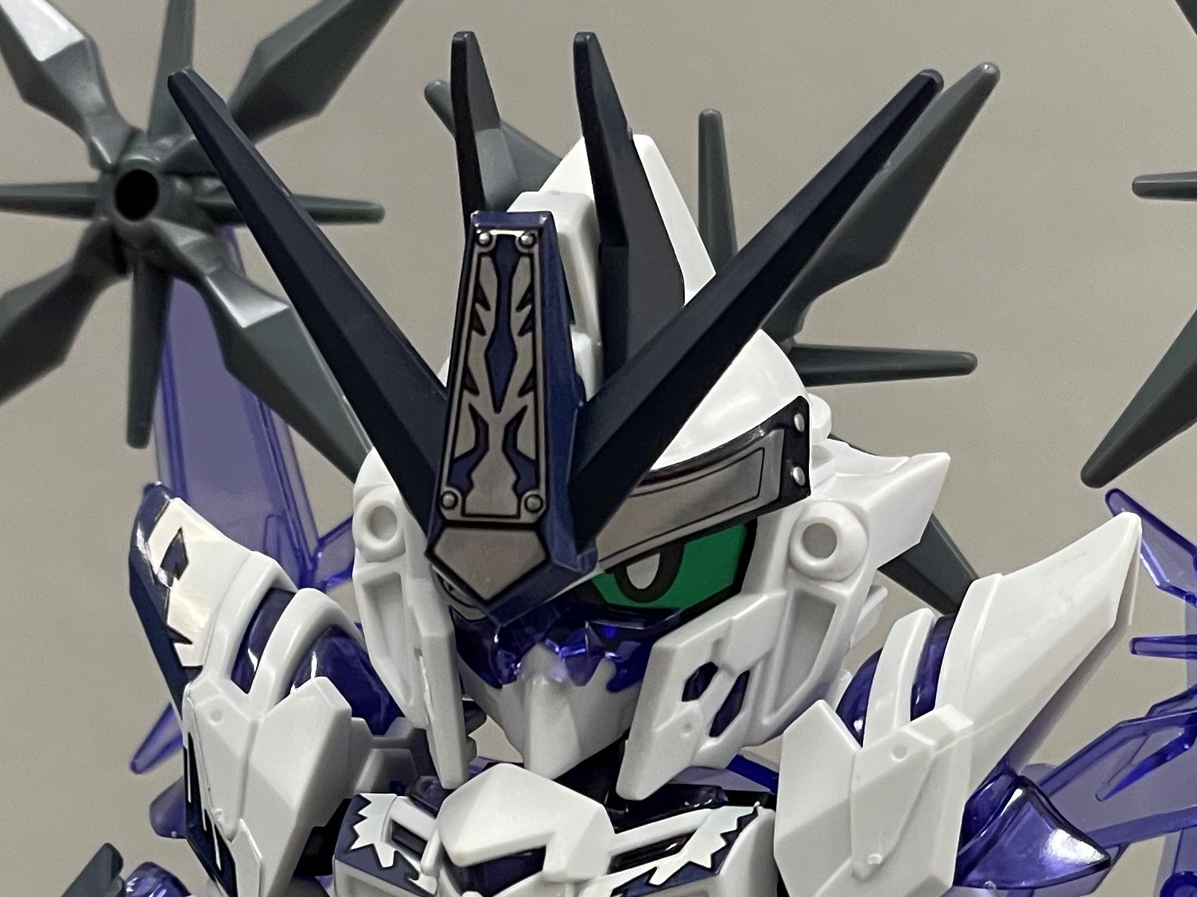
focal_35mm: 52
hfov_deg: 36.8
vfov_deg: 28.0
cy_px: 448
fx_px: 1798
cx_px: 598
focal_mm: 6
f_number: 2
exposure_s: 1/99
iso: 200
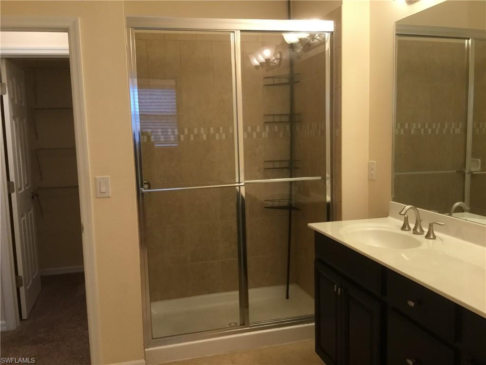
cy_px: 182
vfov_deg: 45.4
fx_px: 435
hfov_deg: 58.4
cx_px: 243
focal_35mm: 31
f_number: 2.4
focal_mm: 3.3
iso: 100
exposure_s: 1/30
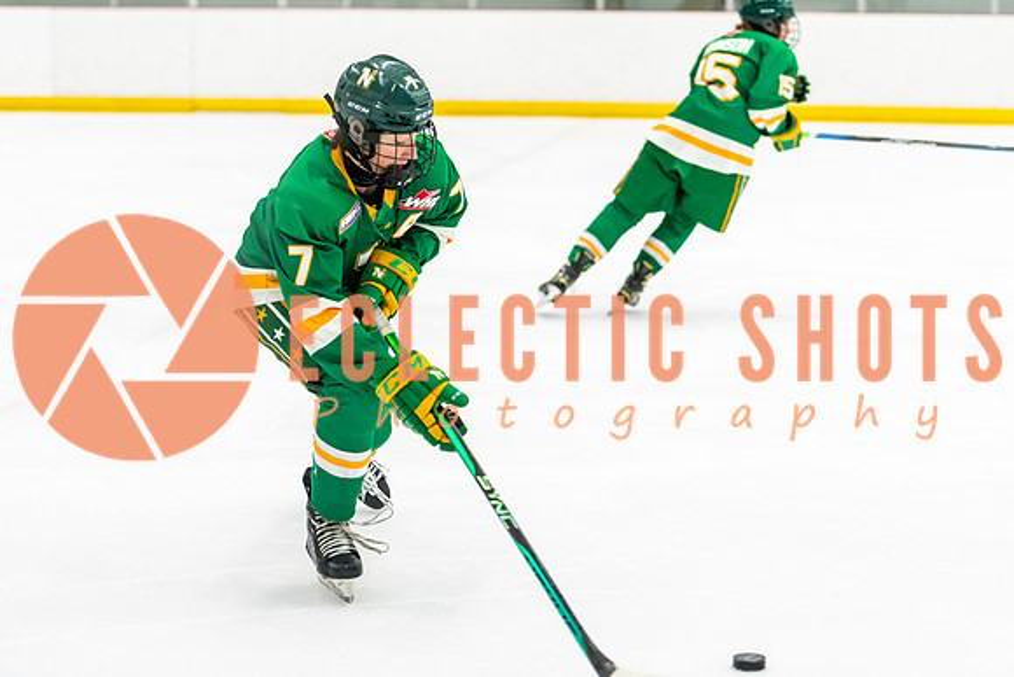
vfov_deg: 14.0
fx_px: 2748
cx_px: 507
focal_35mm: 98
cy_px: 325
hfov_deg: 20.9
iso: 3200
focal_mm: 92
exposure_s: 1/800
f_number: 2.8
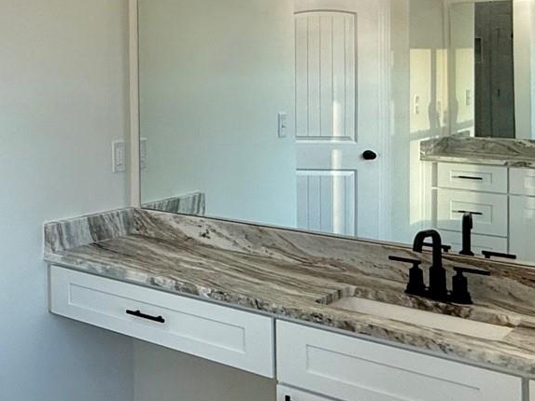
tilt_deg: +0.9
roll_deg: +0.0
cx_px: -165
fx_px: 773
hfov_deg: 30.1
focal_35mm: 50
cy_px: 61
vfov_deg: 28.3
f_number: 2.2
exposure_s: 1/120
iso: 64
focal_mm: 2.22
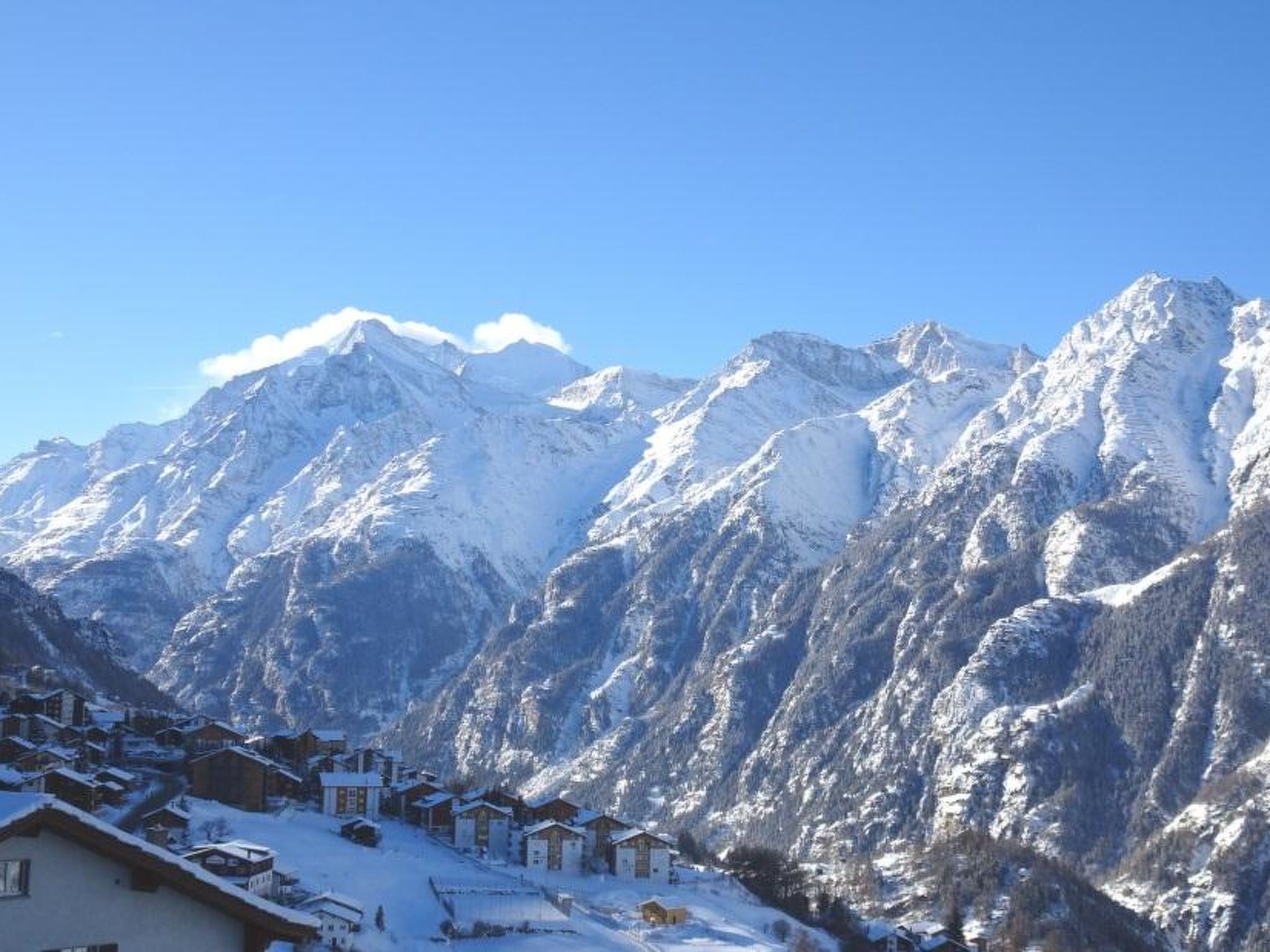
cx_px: 635
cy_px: 476
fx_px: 1468
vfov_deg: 36.0
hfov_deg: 46.8
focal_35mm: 40
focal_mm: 6.8
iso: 80
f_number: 4
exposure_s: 1/1000
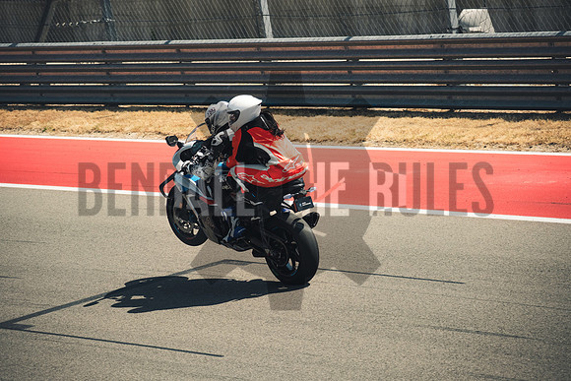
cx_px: 286
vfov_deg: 9.2
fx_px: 2380
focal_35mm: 150
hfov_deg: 13.7
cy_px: 190
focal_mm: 100
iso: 1250
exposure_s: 1/4000
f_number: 4.5
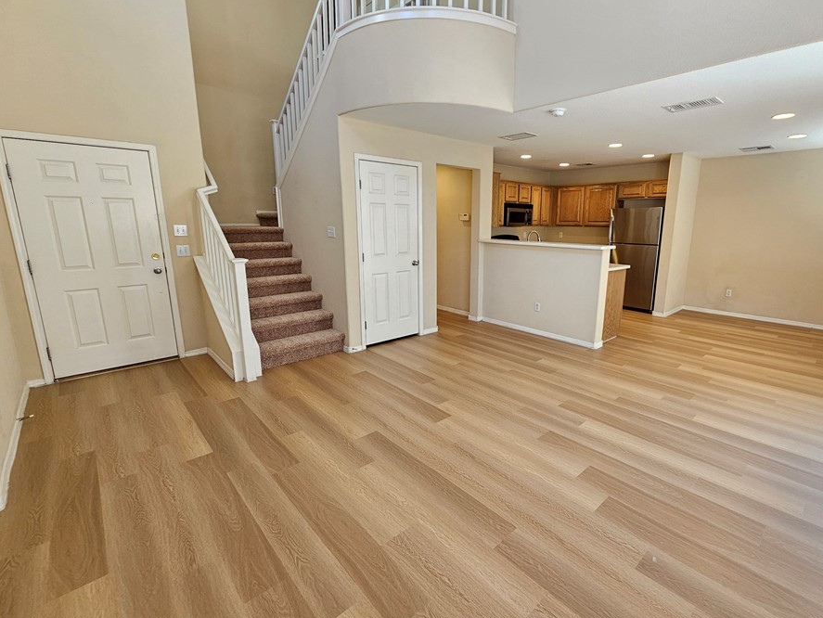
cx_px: 459
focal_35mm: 15
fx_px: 357
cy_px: 295
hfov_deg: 97.7
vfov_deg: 81.7
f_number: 2.2
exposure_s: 1/60
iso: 125
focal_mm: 2.2
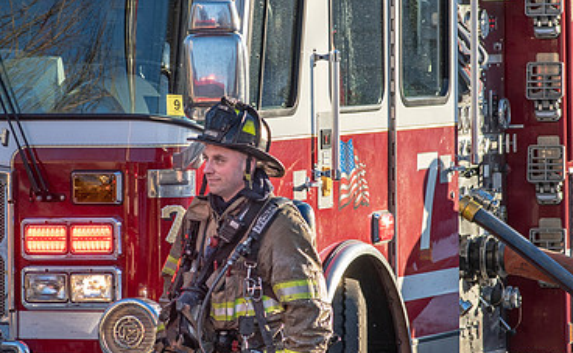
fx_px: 5119
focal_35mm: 329
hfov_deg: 6.4
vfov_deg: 4.0
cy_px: 145
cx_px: 249
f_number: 4.8
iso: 320
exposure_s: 1/640
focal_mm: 116
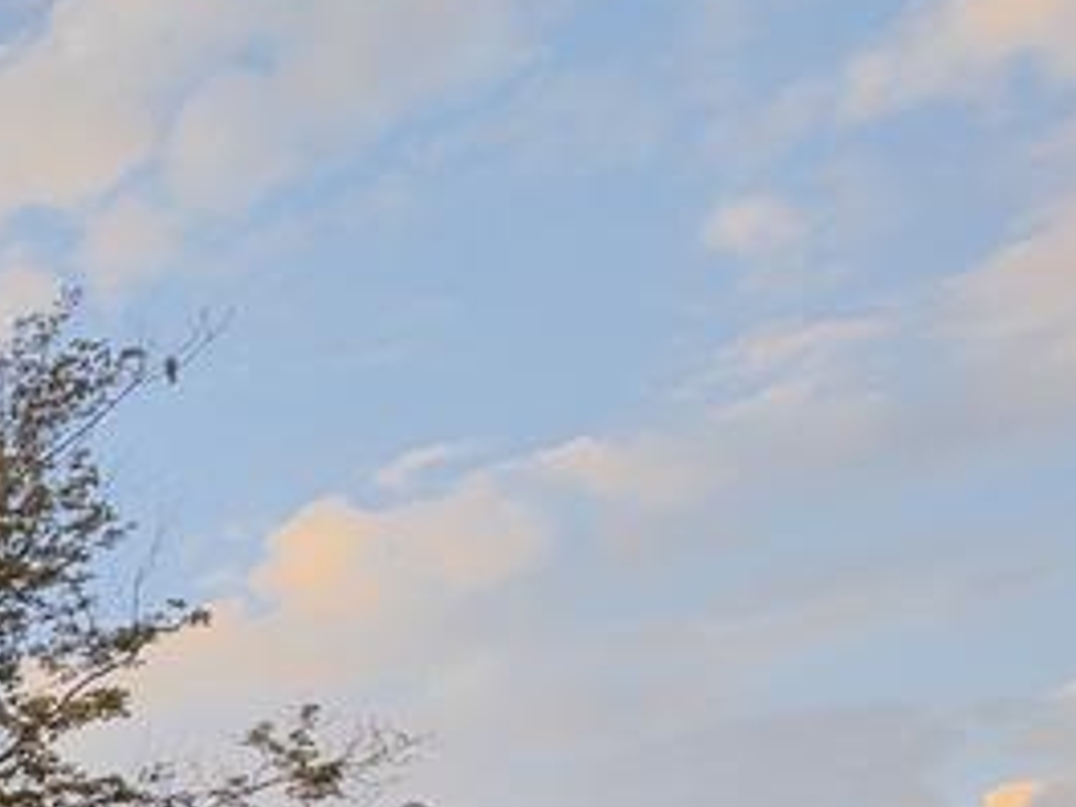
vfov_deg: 20.6
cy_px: 1259
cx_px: -1219
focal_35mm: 59
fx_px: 1834
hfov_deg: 17.8
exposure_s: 1/109
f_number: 1.9
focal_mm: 2.2
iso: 16
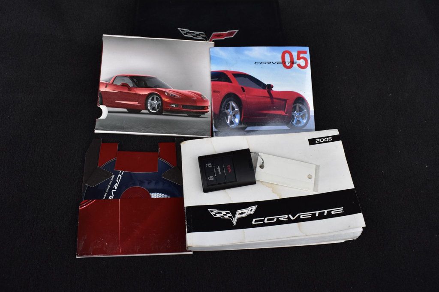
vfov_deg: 43.6
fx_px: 366
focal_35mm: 30
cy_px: 146
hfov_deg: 61.9
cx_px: 220
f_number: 9
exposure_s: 1/100
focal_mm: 20
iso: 400
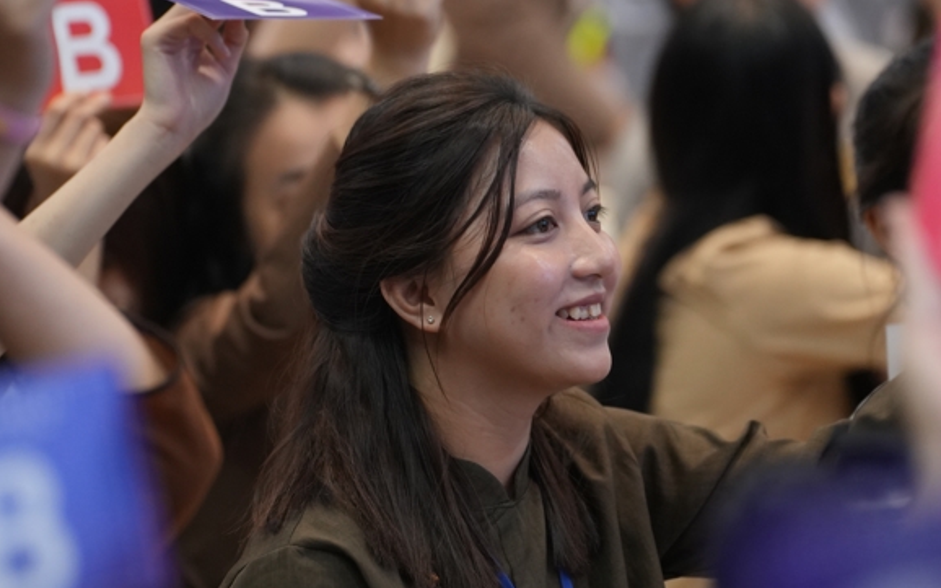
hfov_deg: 8.1
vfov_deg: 5.1
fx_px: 6615
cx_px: 536
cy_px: 295
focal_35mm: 258
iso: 2500
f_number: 2.8
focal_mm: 150
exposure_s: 1/200
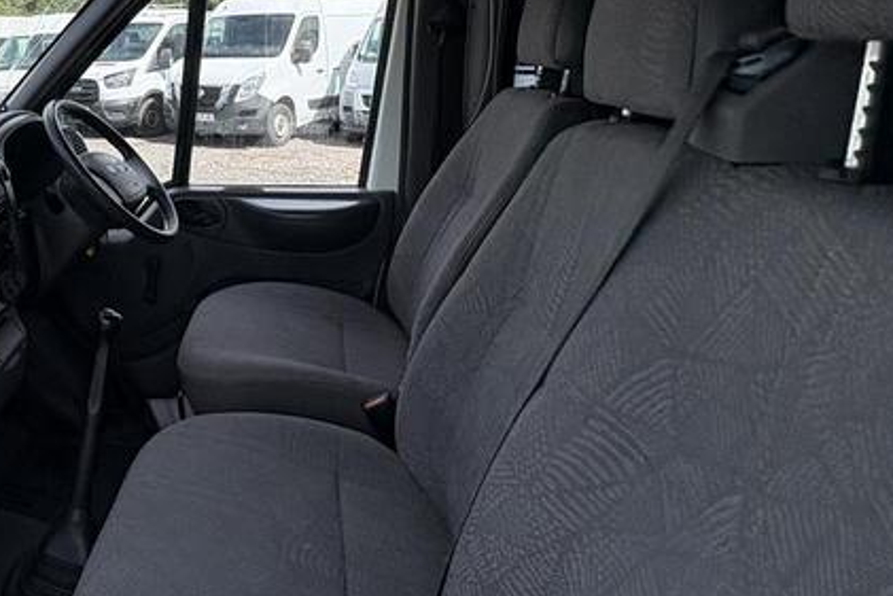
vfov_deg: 41.3
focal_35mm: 31
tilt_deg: -14.4
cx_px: 106
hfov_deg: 53.5
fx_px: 769
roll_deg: -0.5
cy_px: 161
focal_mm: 2.22
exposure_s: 1/1637
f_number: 2.2
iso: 64
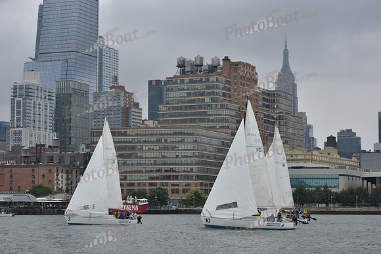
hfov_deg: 21.5
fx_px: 1006
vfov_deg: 14.4
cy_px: 127
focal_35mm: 95
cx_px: 190
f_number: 9
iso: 400
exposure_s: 1/800
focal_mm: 95
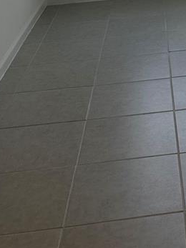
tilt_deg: -1.5
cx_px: 255
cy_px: -144
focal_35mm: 83
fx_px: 595
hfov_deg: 16.6
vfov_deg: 19.8
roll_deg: +1.2
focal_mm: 6.86
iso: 80
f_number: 1.78
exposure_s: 1/264
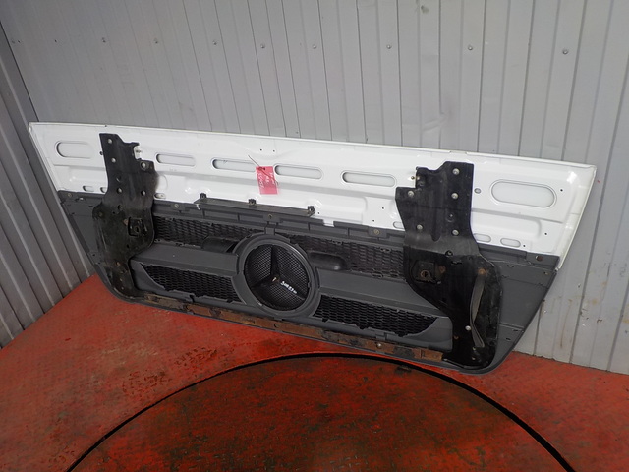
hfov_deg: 60.0
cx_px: 314
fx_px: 545
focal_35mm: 30
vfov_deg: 46.8
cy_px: 236
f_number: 3.3
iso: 125
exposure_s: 1/60
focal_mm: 4.1
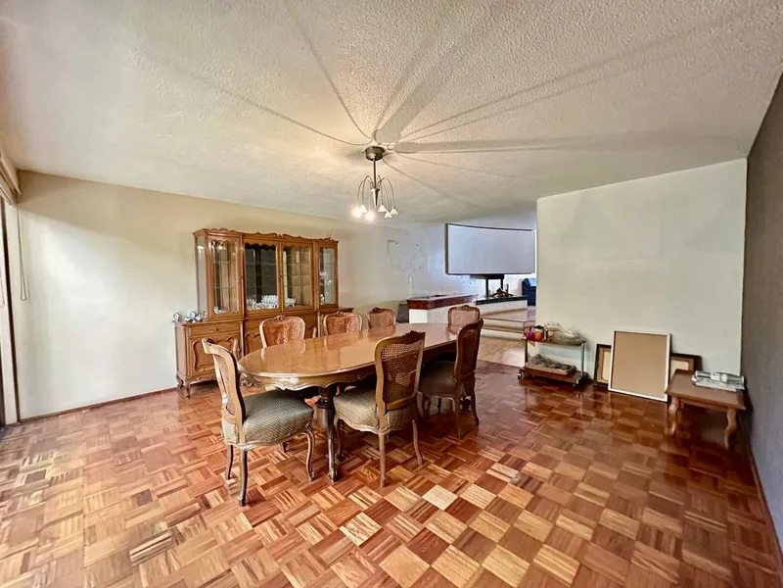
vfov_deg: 85.7
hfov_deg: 102.1
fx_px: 317
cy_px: 294
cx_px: 392
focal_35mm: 14
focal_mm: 2.22
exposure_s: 1/30
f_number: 2.2
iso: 1600
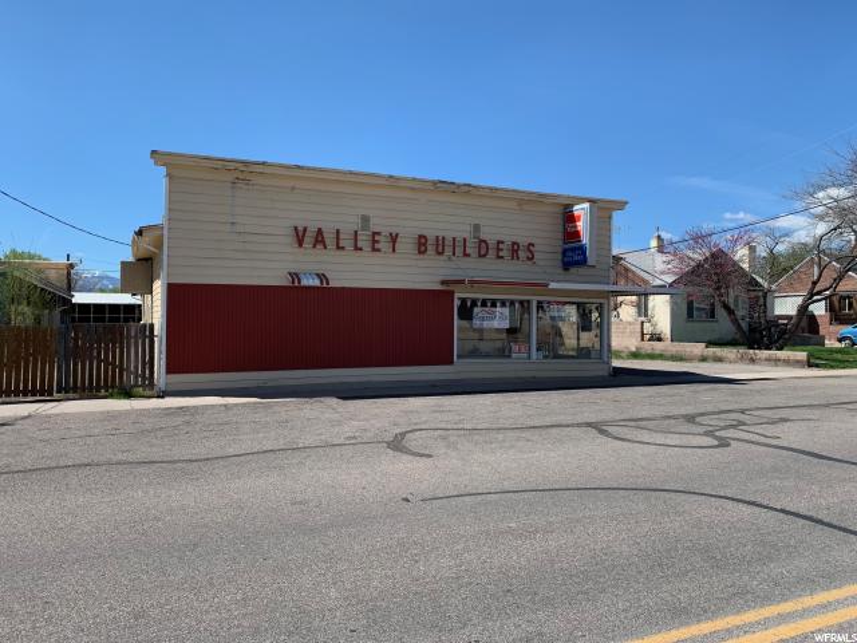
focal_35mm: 26
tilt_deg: +2.2
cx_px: 428
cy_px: 322
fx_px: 644
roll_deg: -0.3
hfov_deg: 67.3
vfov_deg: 53.1
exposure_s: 1/1992
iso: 25
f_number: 1.8
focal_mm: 4.25
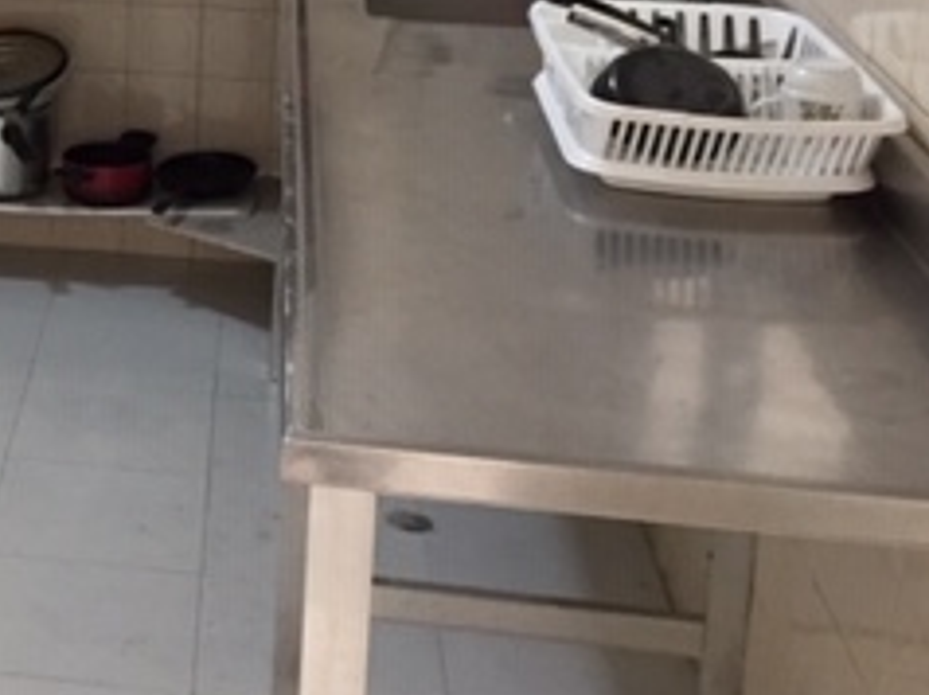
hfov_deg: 23.3
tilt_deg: -14.7
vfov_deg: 18.4
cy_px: 20
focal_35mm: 78
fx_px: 2091
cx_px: -129
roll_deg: -0.2
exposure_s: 1/30
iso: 160
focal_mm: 4.15
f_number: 2.2
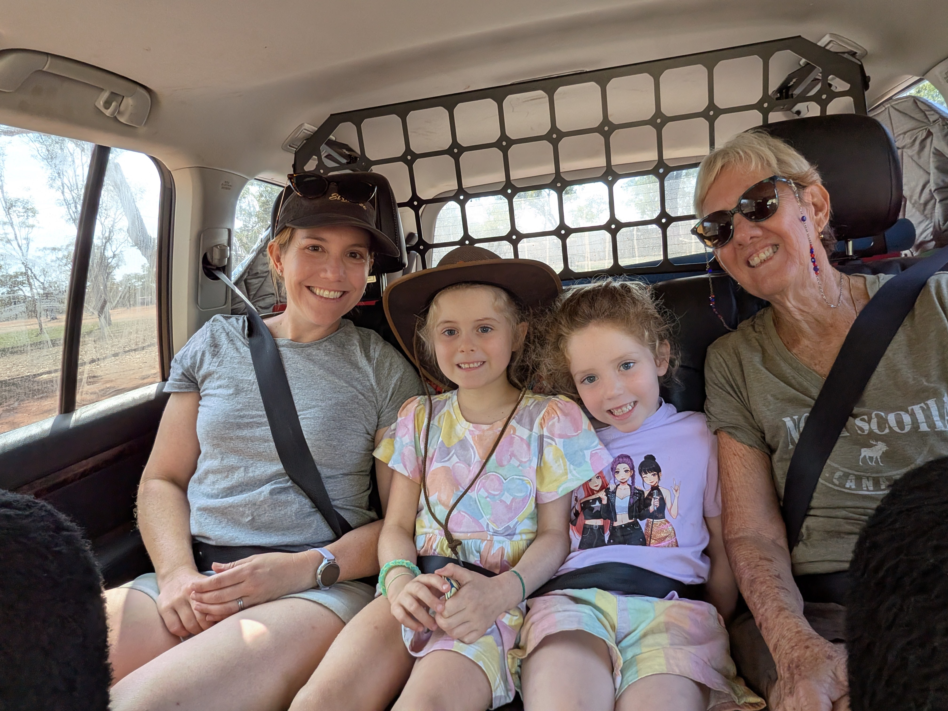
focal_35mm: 21
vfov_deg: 63.4
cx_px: 474
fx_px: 575
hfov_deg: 79.0
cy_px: 356
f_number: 2.2
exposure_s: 1/100
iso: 71
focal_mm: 2.74
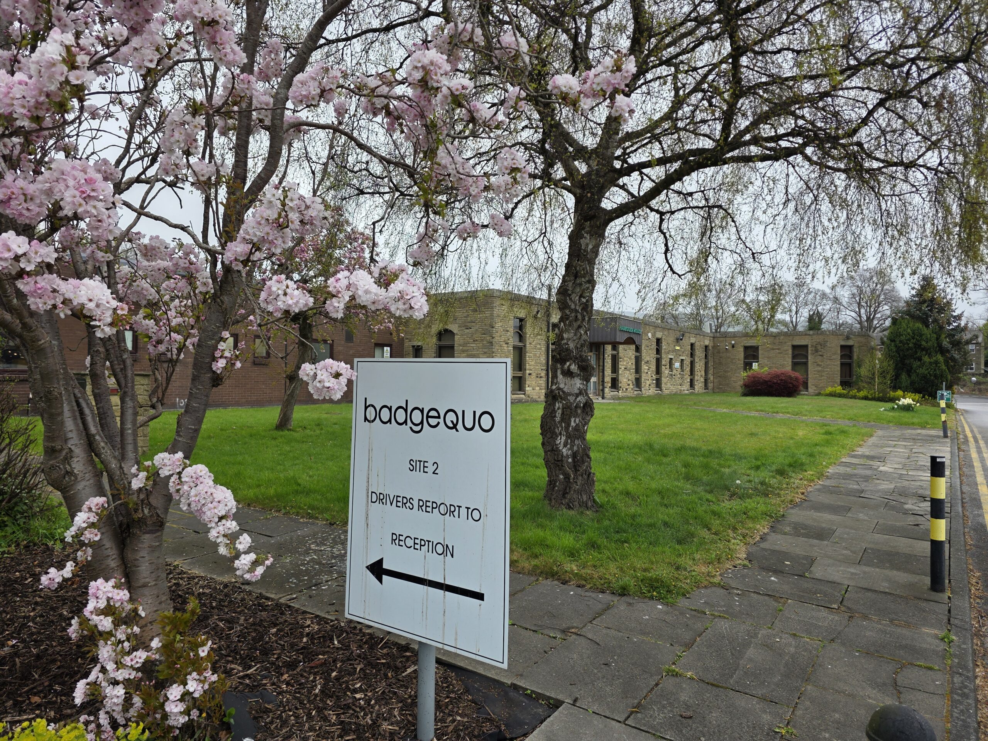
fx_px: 656
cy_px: 370
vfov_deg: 58.9
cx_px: 494
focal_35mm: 23
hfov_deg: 73.9
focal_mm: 6.3
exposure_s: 1/180
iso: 25
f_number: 1.7
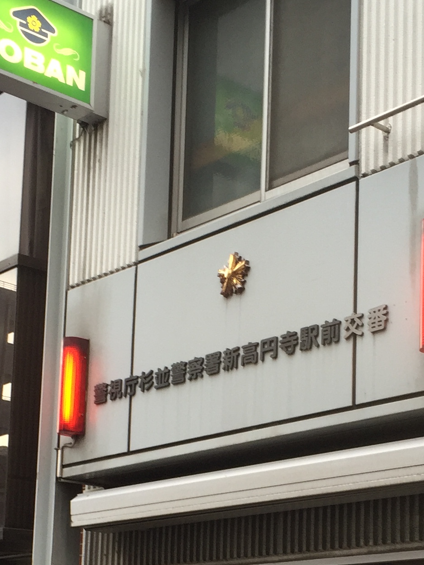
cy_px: 486
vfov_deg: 25.0
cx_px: 250
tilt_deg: +9.9
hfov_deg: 19.4
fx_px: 1241
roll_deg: -1.2
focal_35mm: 76
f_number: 2.2
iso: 40
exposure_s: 1/60
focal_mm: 4.15
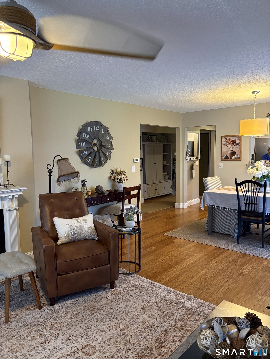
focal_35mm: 26
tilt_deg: -5.5
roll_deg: +0.4
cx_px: 135
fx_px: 270
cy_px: 180
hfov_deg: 53.1
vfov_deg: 67.3
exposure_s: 1/60
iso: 400
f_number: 1.6
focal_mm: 5.96
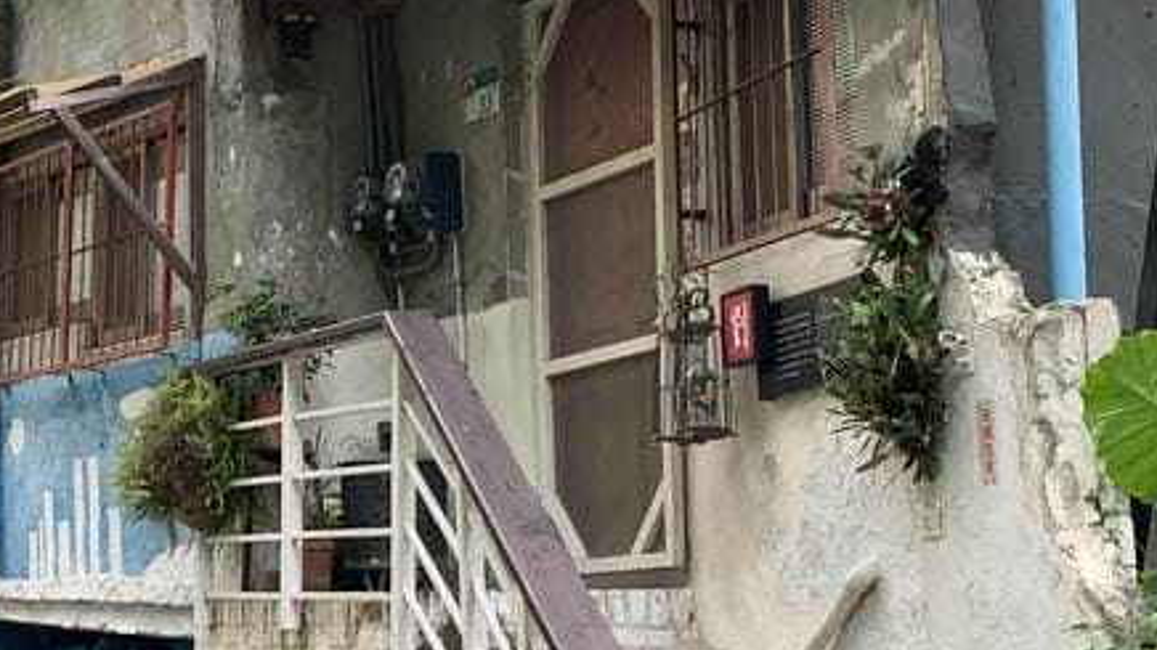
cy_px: 279
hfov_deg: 26.9
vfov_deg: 15.5
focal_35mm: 78
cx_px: 337
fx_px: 2392
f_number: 1.8
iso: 100
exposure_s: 1/72
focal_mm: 4.25
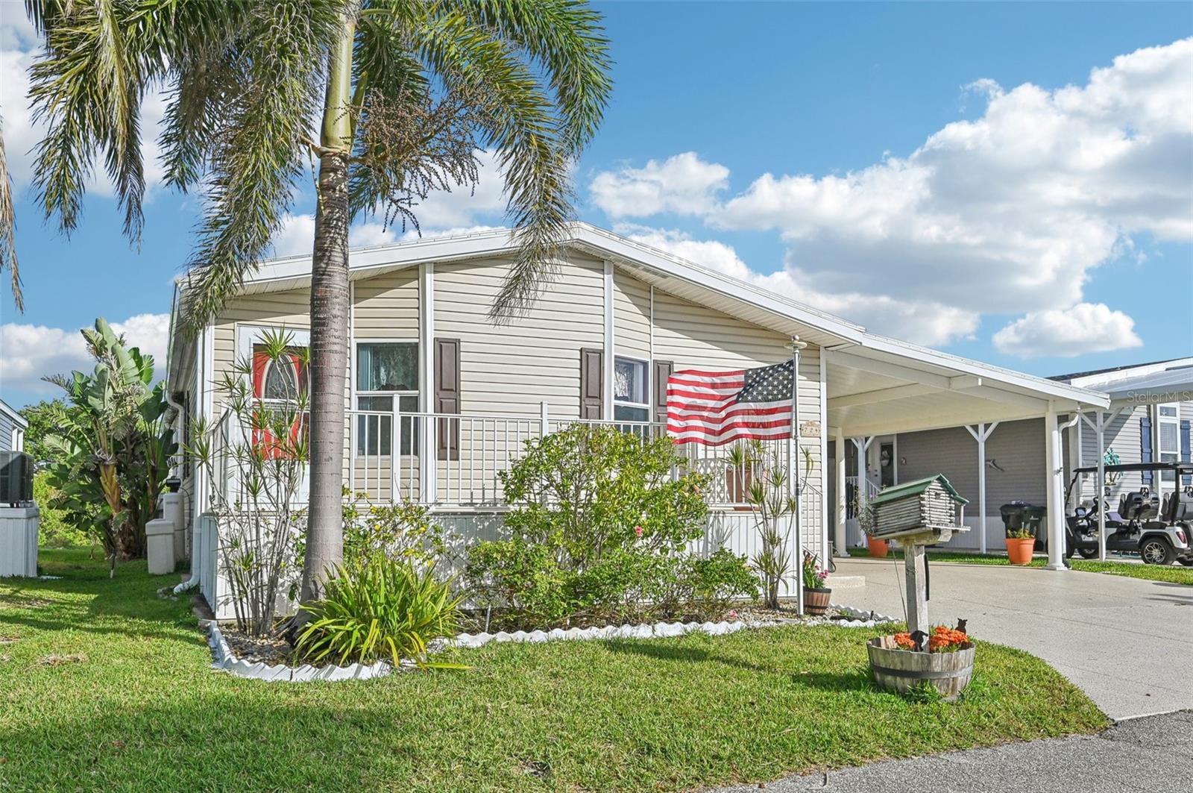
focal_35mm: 26
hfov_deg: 68.4
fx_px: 877
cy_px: 396
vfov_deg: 48.6
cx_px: 596
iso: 400
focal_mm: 26.5
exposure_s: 1/2500
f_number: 8
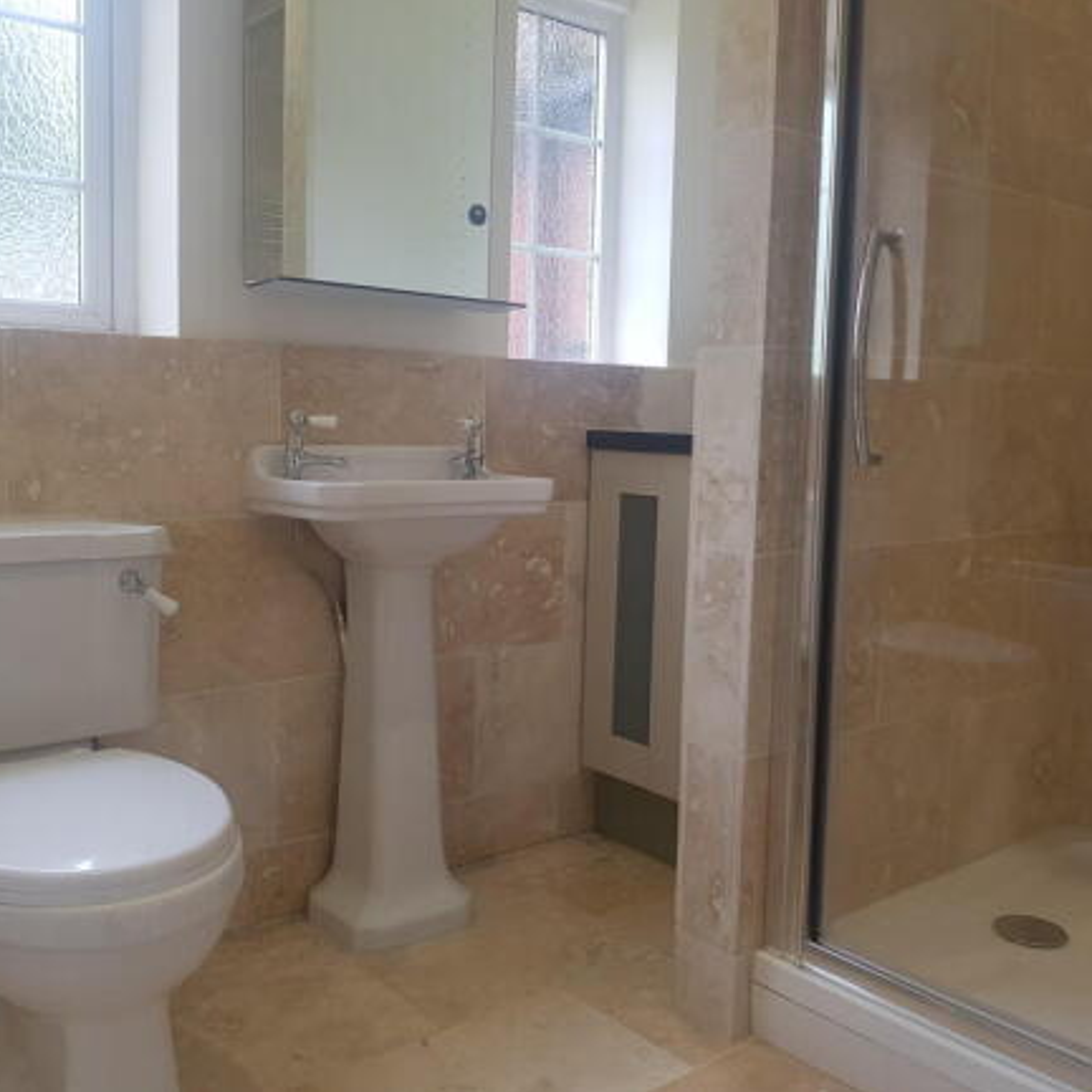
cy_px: 547
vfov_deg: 52.5
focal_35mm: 31
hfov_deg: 52.5
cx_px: 514
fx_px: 1106
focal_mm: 4.2
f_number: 1.7
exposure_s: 1/102
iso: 40
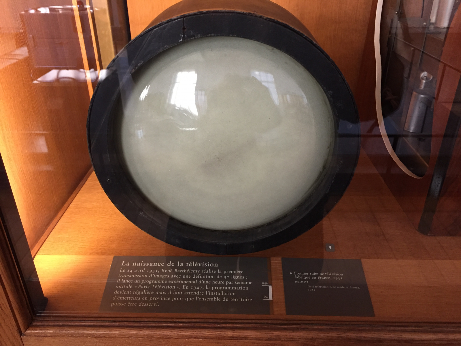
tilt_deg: -28.7
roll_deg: +0.5
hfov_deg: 61.7
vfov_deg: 48.2
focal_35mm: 29
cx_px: 230
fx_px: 386
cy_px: 173
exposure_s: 1/33
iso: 250
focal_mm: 4.15
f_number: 2.2
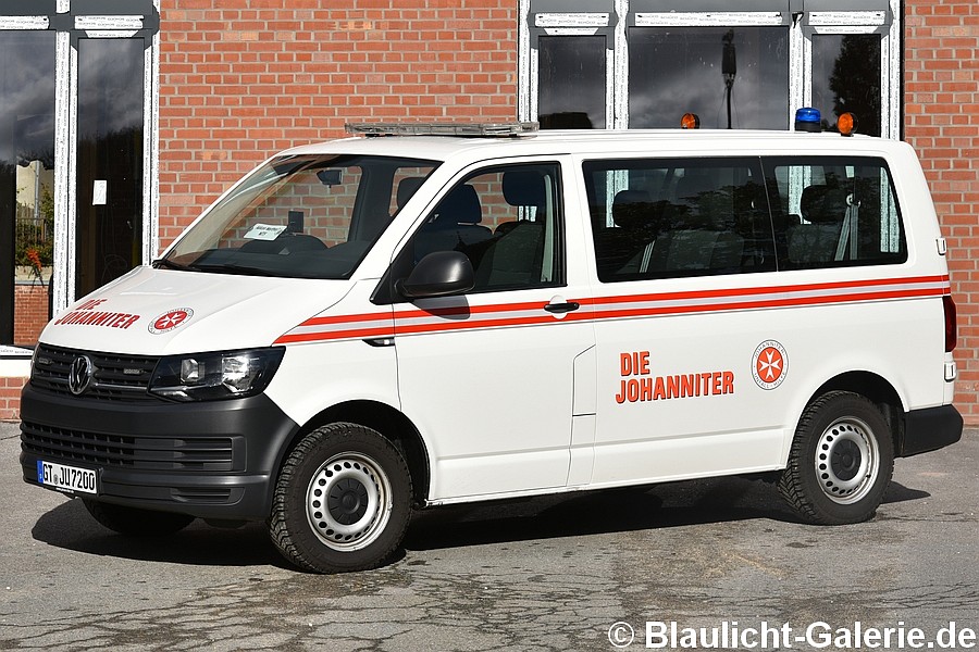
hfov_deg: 23.9
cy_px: 326
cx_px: 490
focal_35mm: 85
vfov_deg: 16.1
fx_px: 2311
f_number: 11
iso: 200
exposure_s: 1/500
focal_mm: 85
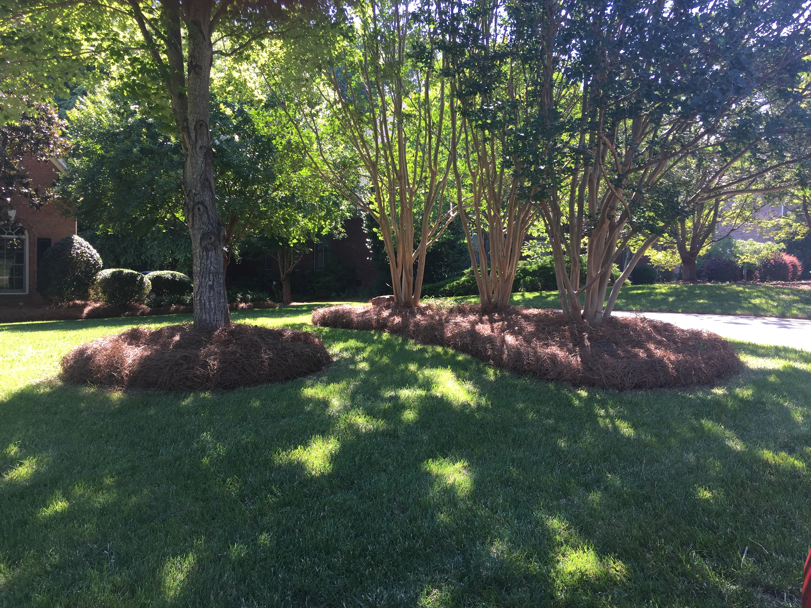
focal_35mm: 29
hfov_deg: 61.7
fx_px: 679
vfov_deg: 48.2
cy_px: 304
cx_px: 406
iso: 32
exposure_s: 1/158
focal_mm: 4.15
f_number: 2.2
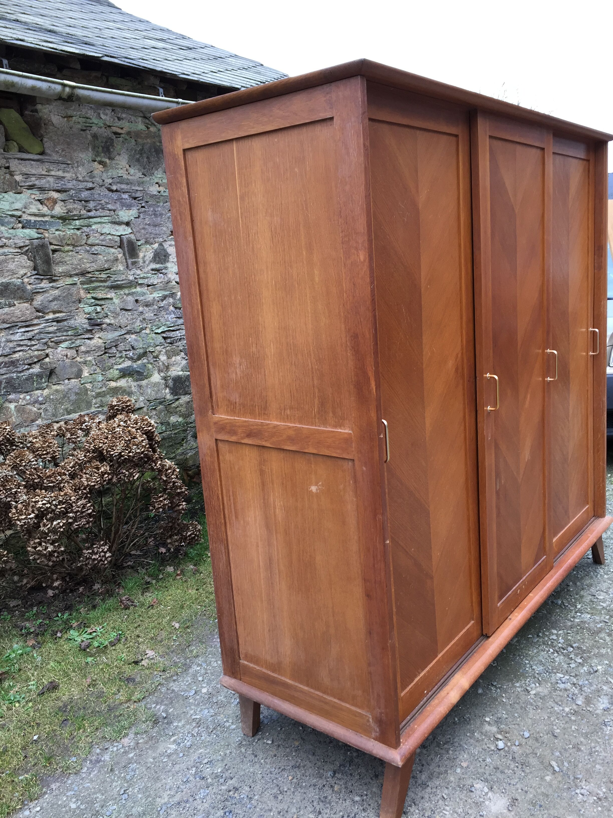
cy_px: 409
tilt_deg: -10.5
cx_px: 306
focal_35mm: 29
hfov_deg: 48.2
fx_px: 685
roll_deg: +4.6
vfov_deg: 61.7
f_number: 2.2
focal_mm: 4.15
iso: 40
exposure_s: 1/50
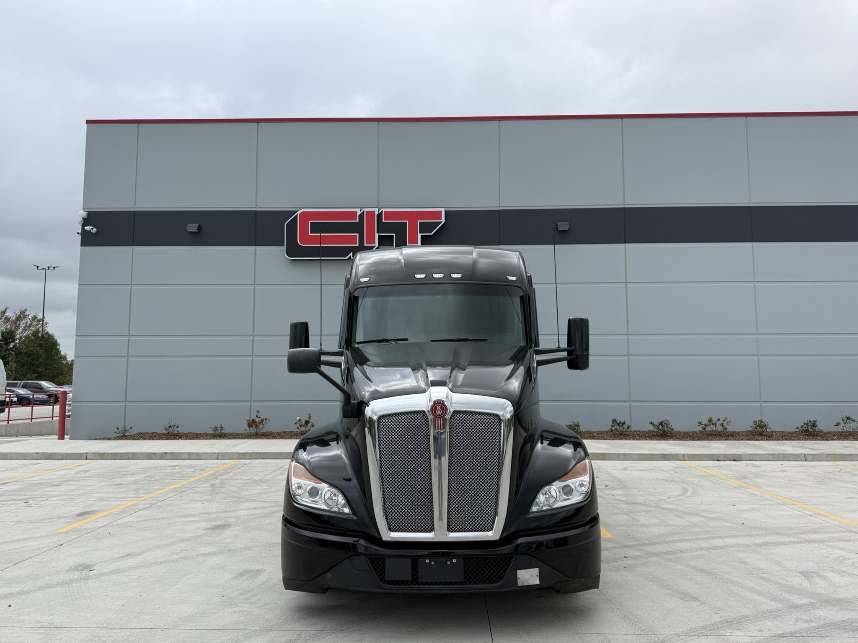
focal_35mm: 24
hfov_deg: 71.6
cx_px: 429
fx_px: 595
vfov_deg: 56.8
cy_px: 322
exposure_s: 1/2232
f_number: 1.78
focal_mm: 6.76
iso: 80
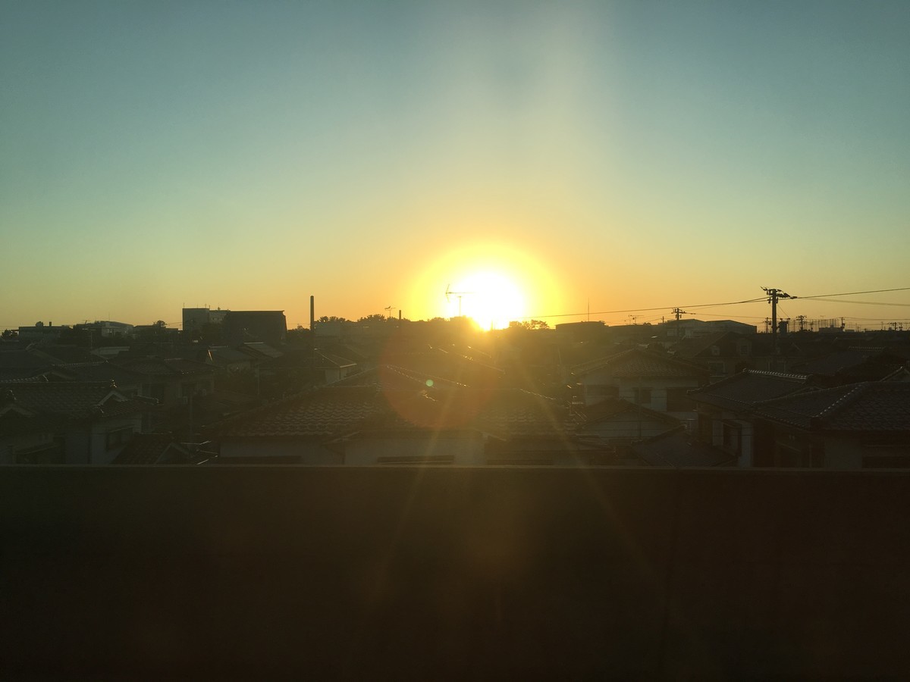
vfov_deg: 48.2
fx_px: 762
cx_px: 455
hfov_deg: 61.7
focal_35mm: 29
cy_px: 341
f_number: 2.2
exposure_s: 1/927
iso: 25
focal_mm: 4.15
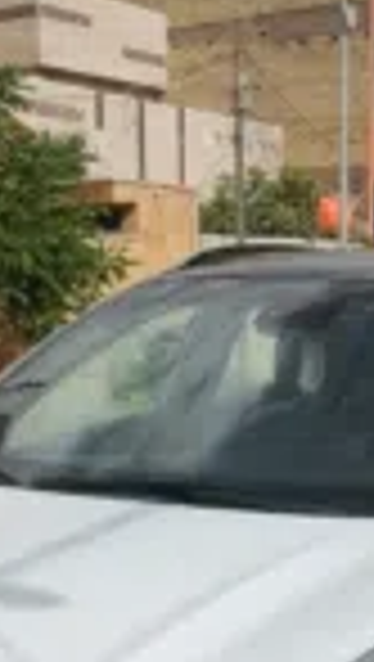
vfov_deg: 26.5
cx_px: 194
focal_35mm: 77
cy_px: 612
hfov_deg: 15.7
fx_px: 1354
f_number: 1.8
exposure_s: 1/1980
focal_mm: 3.96
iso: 50
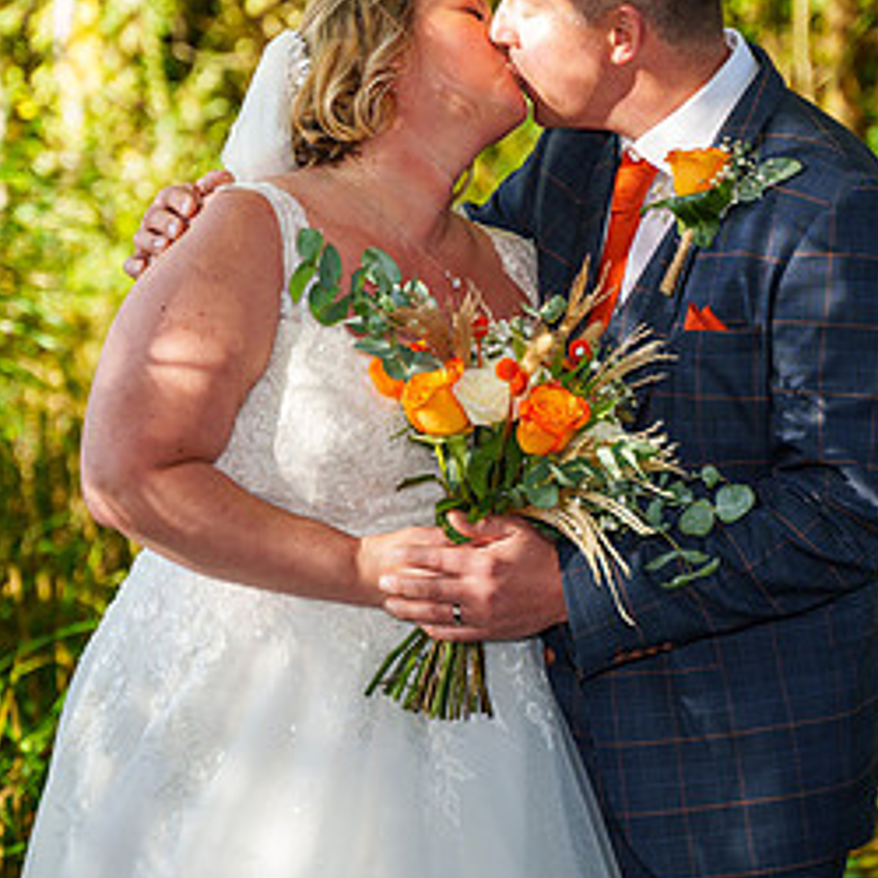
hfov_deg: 11.8
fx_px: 4247
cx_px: 527
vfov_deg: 11.8
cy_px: 307
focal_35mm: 148
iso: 400
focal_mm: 75
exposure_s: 1/640
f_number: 3.2
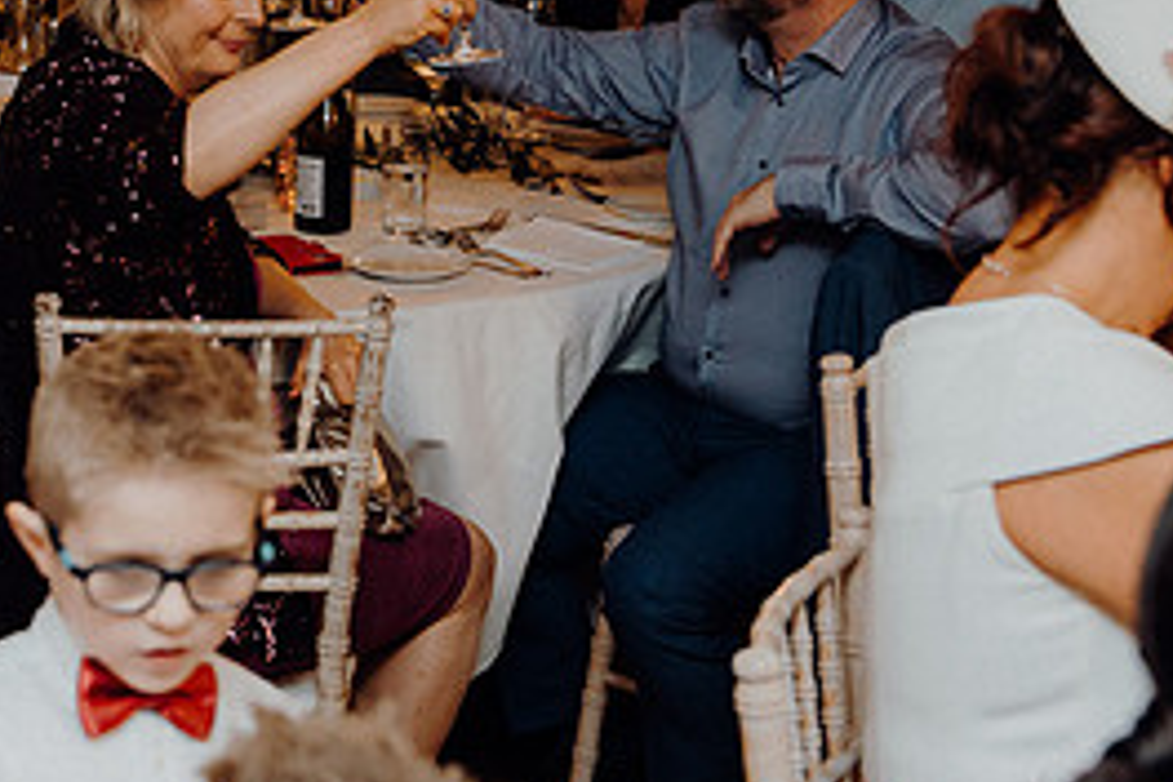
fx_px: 2867
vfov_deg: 15.3
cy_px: 2
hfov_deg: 22.8
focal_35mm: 88
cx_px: 244
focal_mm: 40
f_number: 3.5
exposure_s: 1/160
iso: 2500
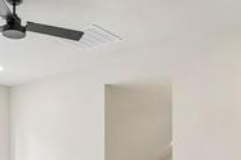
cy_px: 172
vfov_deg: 26.0
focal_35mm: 48
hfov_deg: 40.2
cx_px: 66
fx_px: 321
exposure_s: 1/100
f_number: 8
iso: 400
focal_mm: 14
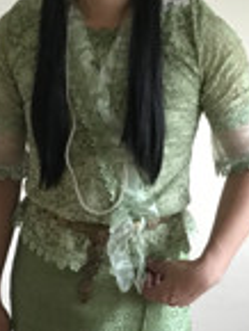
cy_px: 231
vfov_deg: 20.7
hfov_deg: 15.7
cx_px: 132
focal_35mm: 94
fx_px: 900
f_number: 2.2
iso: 32
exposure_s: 1/33
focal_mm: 2.87
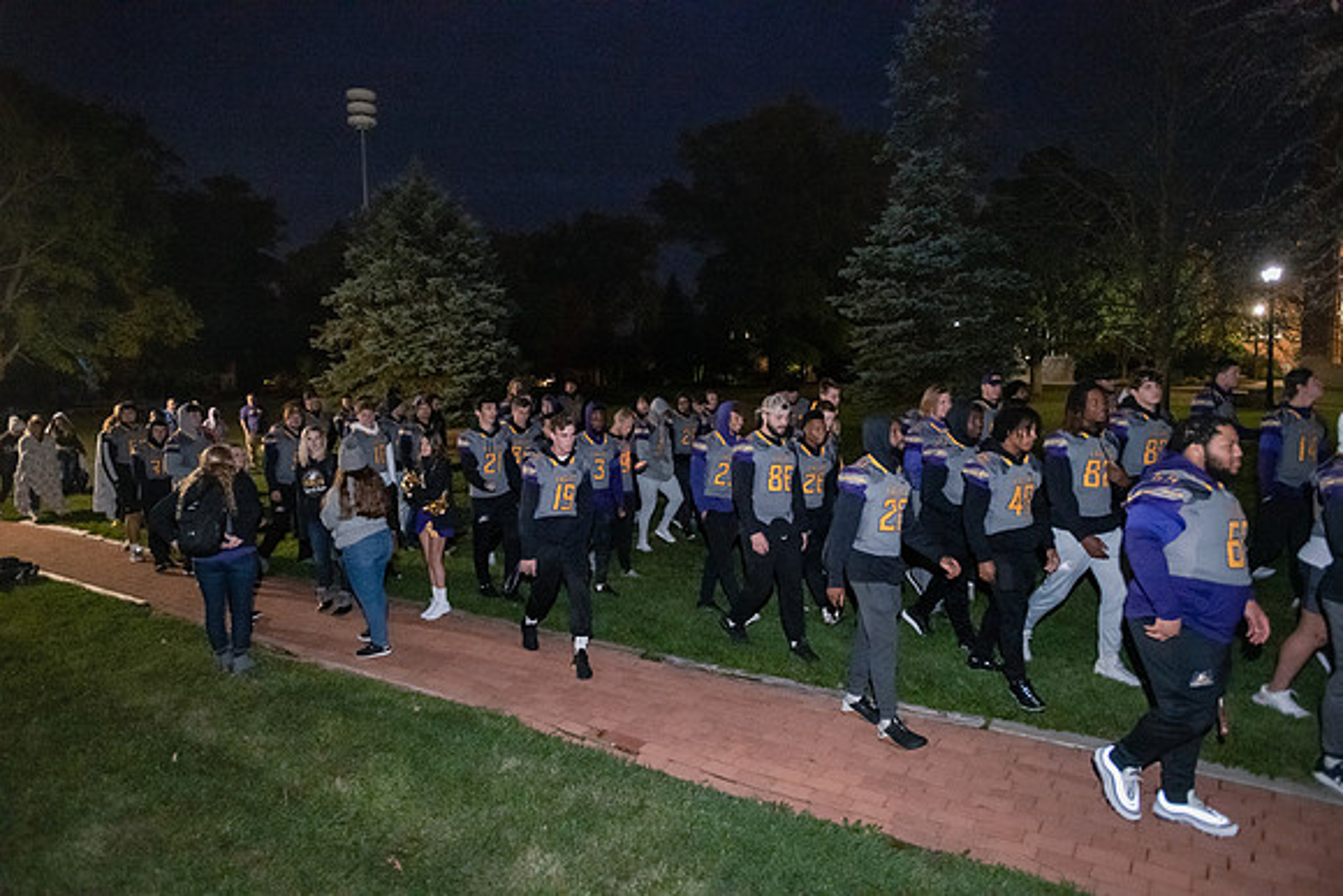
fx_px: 821
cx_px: 672
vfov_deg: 57.3
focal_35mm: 22
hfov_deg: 78.6
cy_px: 448
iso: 12800
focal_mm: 22
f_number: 3.2
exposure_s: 1/60
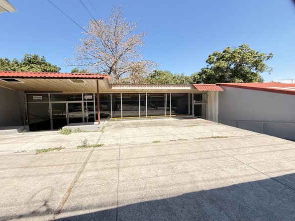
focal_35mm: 15
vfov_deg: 81.7
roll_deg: +0.6
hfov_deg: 98.2
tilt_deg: -3.7
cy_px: 107
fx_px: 128
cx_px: 147
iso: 64
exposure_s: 1/527
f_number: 2.2
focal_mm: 2.22
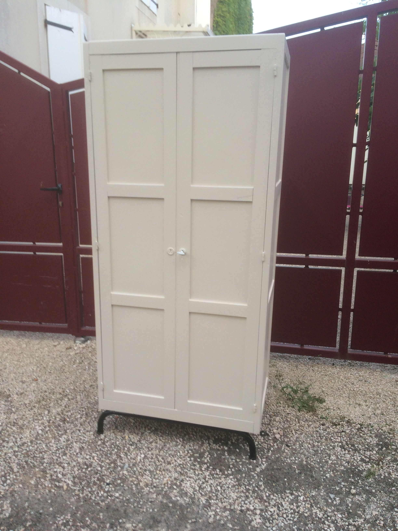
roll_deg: -0.3
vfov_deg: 61.7
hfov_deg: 48.2
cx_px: 199
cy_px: 266
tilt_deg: -13.6
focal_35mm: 29
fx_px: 445
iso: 64
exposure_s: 1/100
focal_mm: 4.15
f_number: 2.2
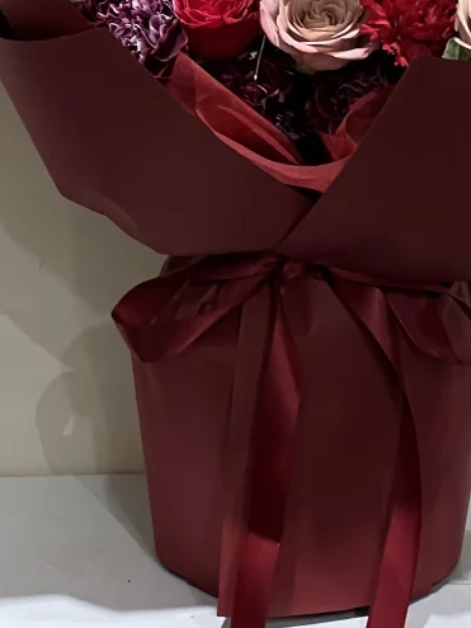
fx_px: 4066
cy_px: -154
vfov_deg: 8.7
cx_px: 566
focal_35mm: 224
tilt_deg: -15.1
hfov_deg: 6.6
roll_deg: -2.6
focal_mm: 9
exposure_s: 1/50
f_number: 2.8
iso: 160
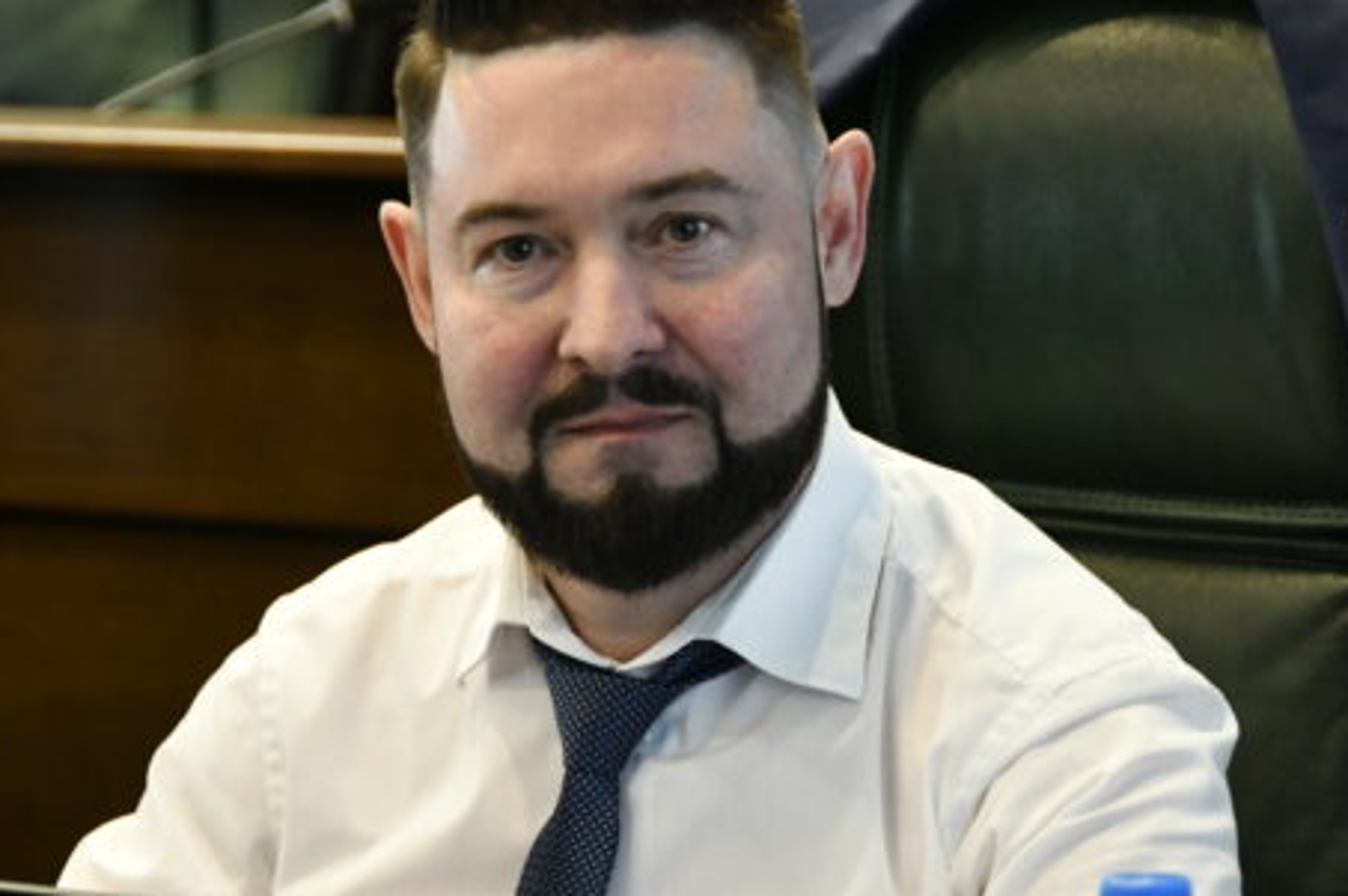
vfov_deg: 6.2
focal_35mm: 222
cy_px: 461
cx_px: 500
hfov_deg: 9.3
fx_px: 8304
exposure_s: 1/160
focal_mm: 105
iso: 3200
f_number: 5.3
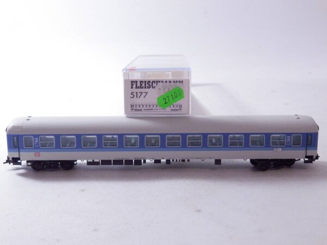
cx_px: 164
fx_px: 623
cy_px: 122
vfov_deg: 22.3
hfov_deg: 29.4
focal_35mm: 66
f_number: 4.4
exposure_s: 1/160
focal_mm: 11.9
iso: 800
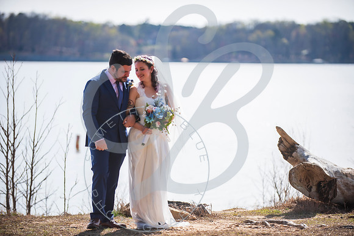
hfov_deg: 14.7
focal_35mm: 140
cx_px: 177
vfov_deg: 9.8
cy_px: 118
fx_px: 1377
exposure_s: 1/800
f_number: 2.8
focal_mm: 140
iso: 100
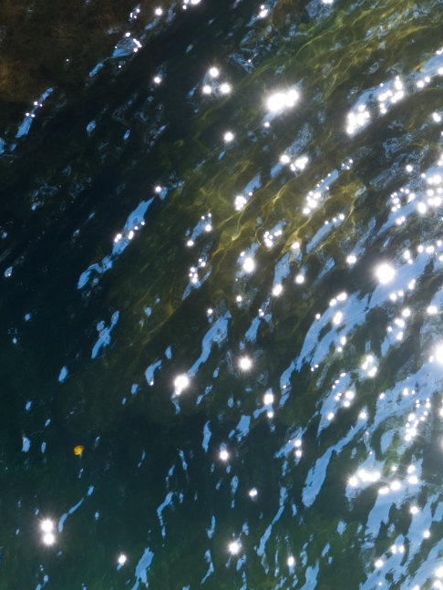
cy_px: 226
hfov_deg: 11.3
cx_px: 318
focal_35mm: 131
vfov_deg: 15.0
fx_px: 2233
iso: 125
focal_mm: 32.9
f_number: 5
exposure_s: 1/120
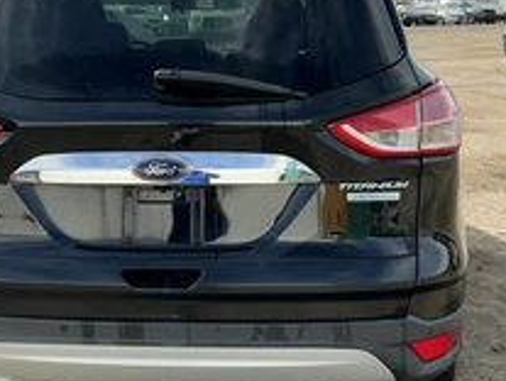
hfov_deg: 35.1
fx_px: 791
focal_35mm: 54
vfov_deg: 27.1
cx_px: 161
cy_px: 154
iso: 25
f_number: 1.8
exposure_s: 1/898
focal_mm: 3
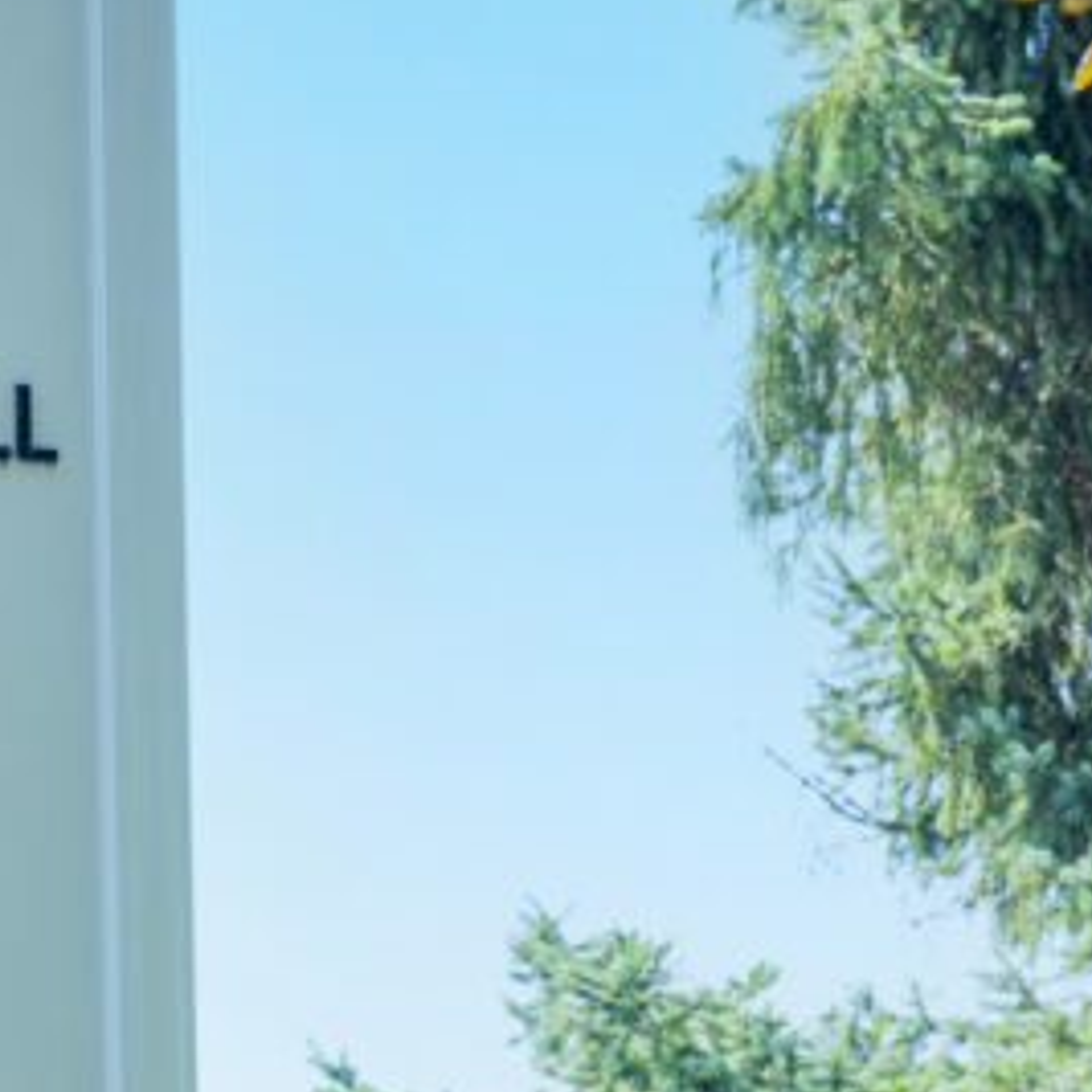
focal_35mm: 310
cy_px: 515
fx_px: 11064
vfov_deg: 5.7
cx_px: -102
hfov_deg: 5.6
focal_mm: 93.2
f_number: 5.6
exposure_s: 1/250
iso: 125
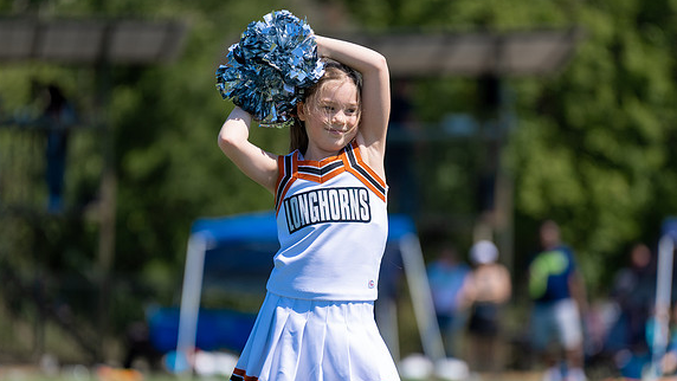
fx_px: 4830
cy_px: 240
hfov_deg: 8.0
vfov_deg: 4.5
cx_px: 350
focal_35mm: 269
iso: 100
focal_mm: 200
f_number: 2.8
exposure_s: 1/2000
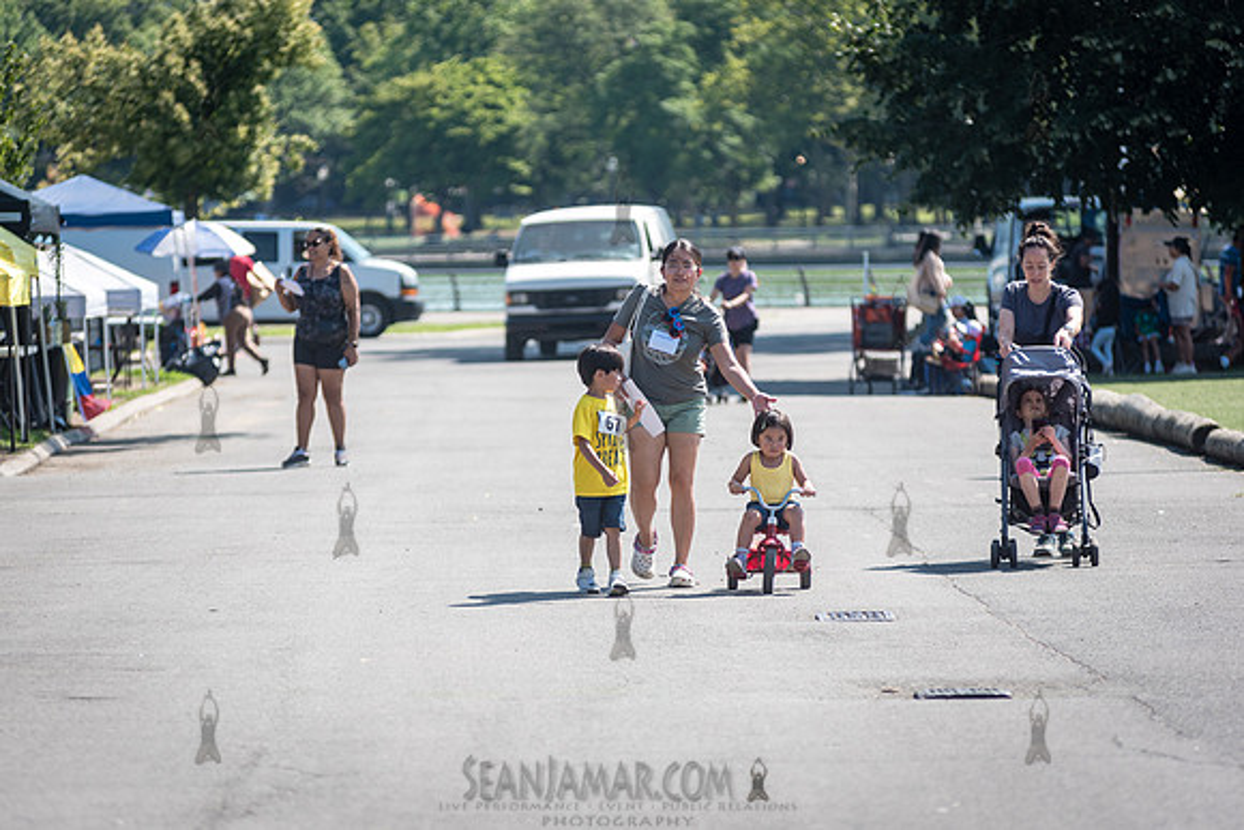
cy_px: 415
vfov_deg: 6.9
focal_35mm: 200
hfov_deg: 10.3
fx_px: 6912
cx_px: 622
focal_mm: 200
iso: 200
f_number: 4
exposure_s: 1/1600
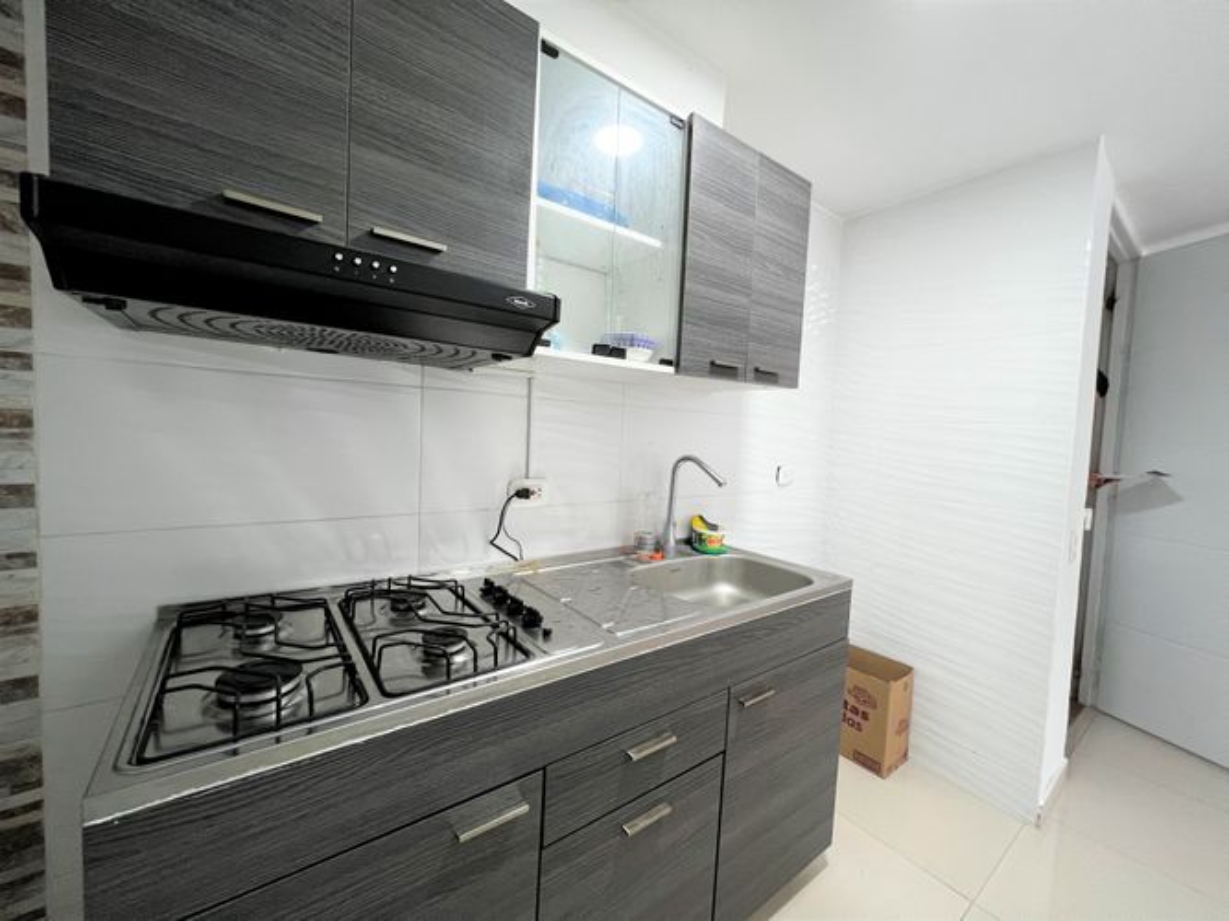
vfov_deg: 89.9
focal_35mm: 13
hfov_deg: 106.2
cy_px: 460
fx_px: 461
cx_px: 614
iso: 200
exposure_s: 1/60
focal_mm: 1.57
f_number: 1.8
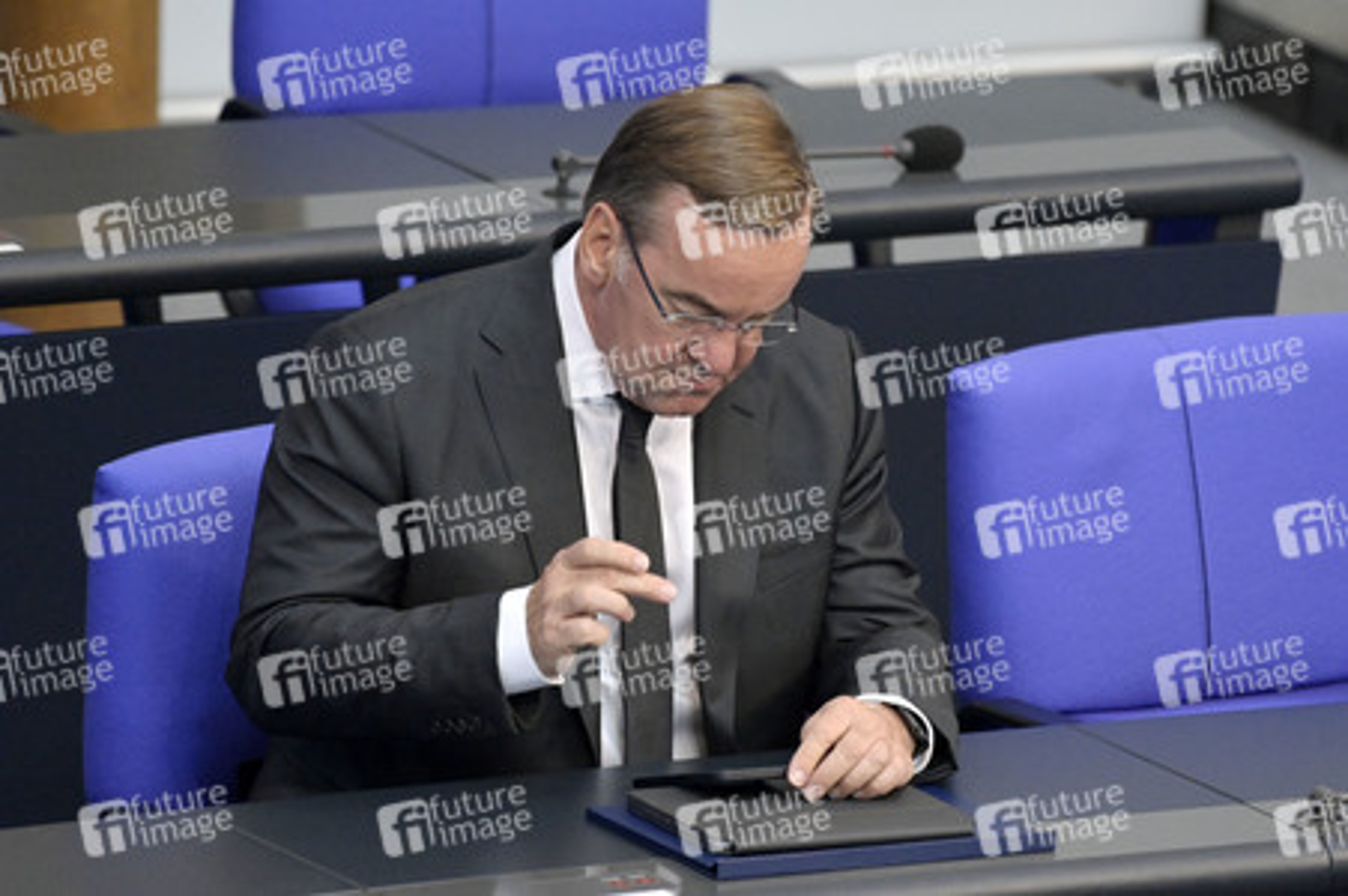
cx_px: 674
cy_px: 448
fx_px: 15715
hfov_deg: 4.9
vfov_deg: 3.3
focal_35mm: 420
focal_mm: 420
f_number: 5.6
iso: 8000
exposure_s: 1/320
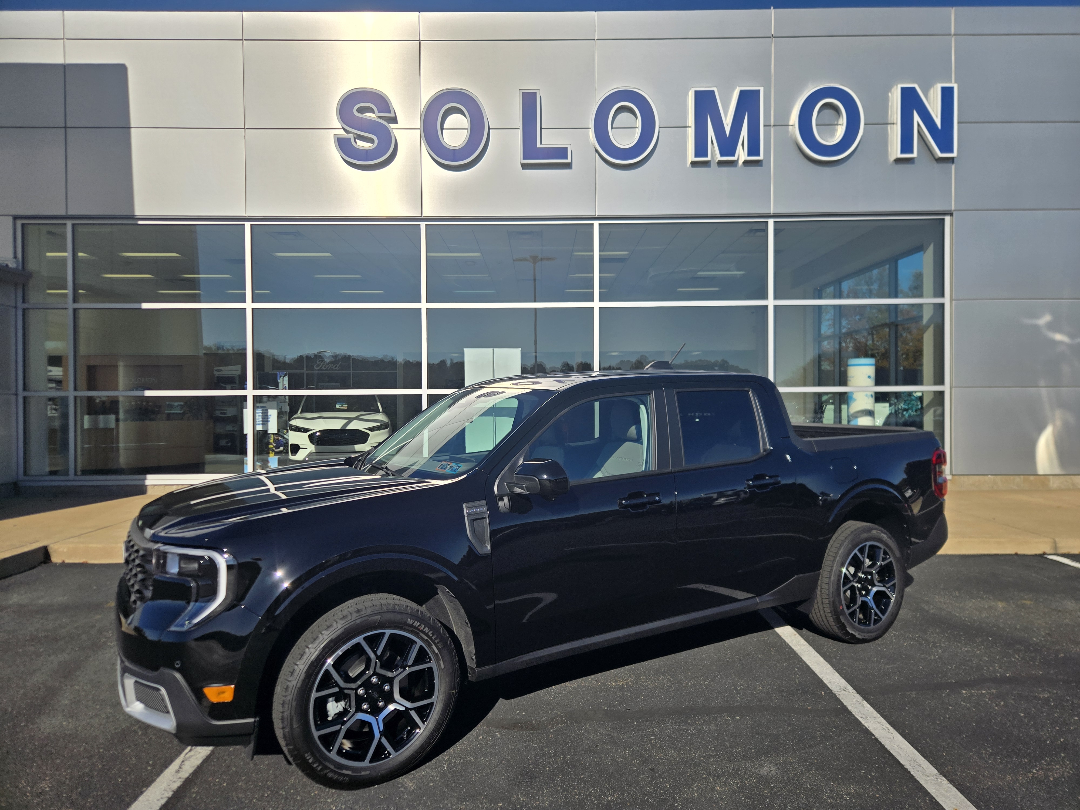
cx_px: 540
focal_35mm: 23
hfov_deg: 73.9
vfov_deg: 58.9
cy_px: 405
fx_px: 718
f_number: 1.8
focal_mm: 5.4
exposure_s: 1/7072
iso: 25
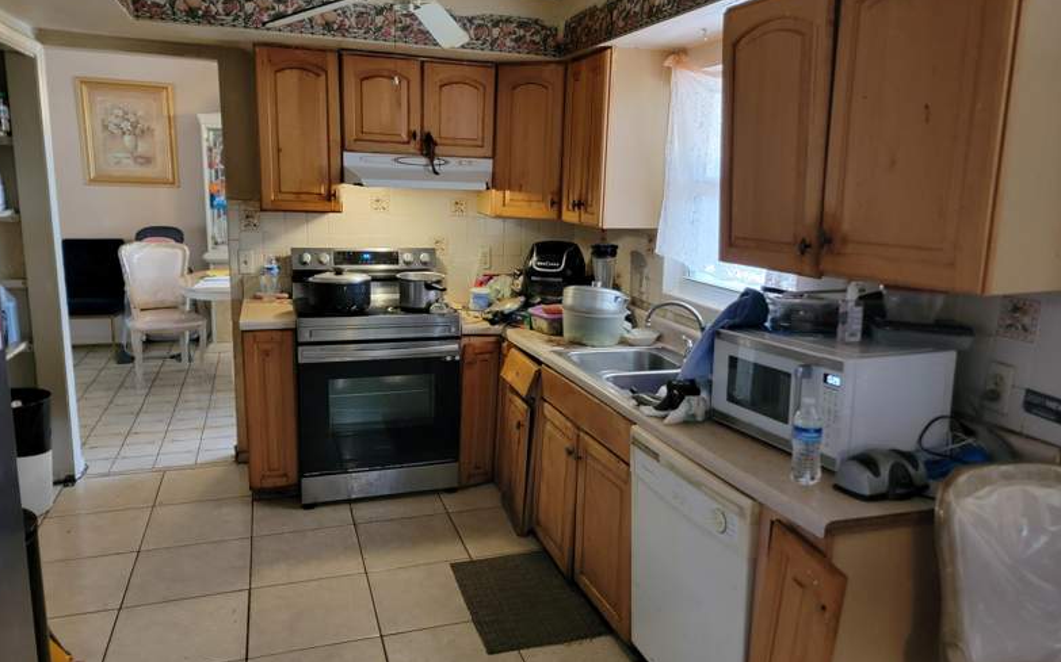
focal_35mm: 26
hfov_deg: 70.4
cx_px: 520
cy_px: 325
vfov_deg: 47.6
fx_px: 752
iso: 400
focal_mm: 6.7
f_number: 1.8
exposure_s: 1/40
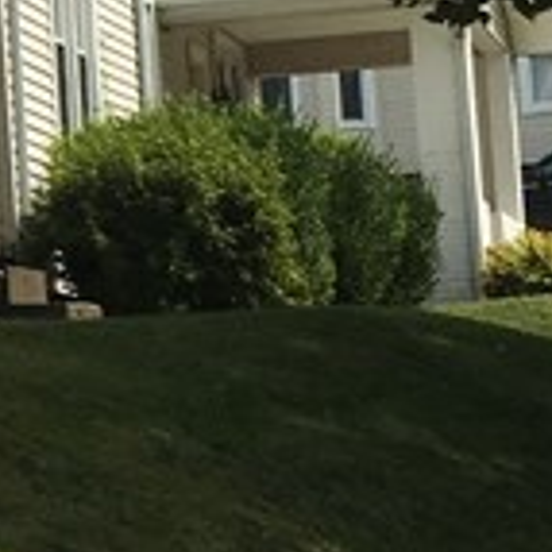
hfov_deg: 8.8
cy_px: 120
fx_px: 3320
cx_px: -664
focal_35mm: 184
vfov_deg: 9.5
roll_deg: +3.1
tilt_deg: +5.9
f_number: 2.2
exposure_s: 1/1538
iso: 25
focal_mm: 4.15
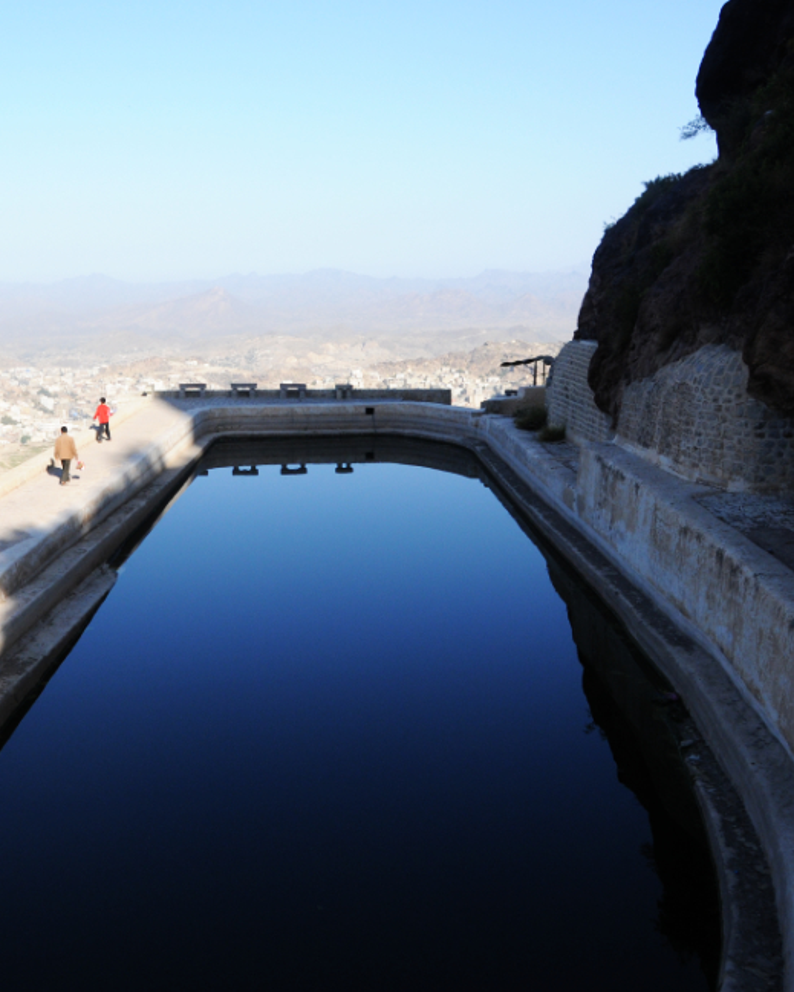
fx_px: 1146
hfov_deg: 37.6
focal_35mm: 39
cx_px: 233
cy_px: 486
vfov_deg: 46.8
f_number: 5.6
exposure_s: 1/2000
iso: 400
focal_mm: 18
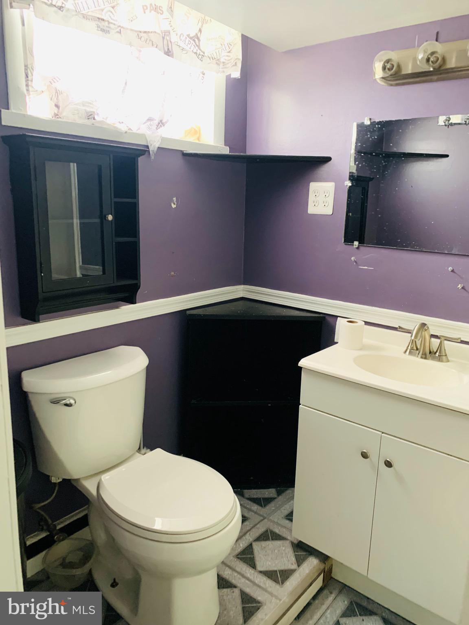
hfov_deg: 53.1
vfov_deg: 67.3
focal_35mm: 26
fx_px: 470
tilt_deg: -11.8
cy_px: 312
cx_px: 234
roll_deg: -1.6
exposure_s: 1/43
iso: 400
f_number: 1.8
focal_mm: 4.25
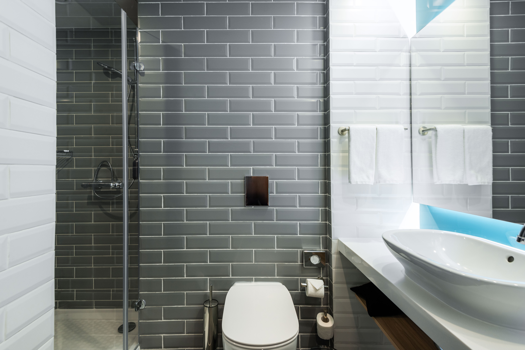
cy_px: 175
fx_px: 233
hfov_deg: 96.7
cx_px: 262
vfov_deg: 73.8
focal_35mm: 16
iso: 100
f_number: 8
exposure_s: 1/2.5
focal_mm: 16
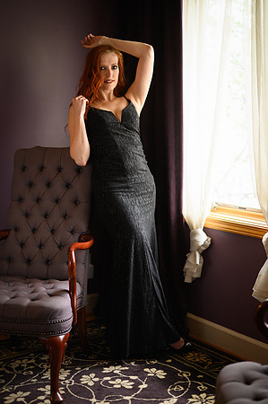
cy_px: 202
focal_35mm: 50
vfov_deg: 39.6
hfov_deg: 26.9
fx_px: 560
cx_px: 134
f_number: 1.8
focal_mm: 50
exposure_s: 1/80
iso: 400
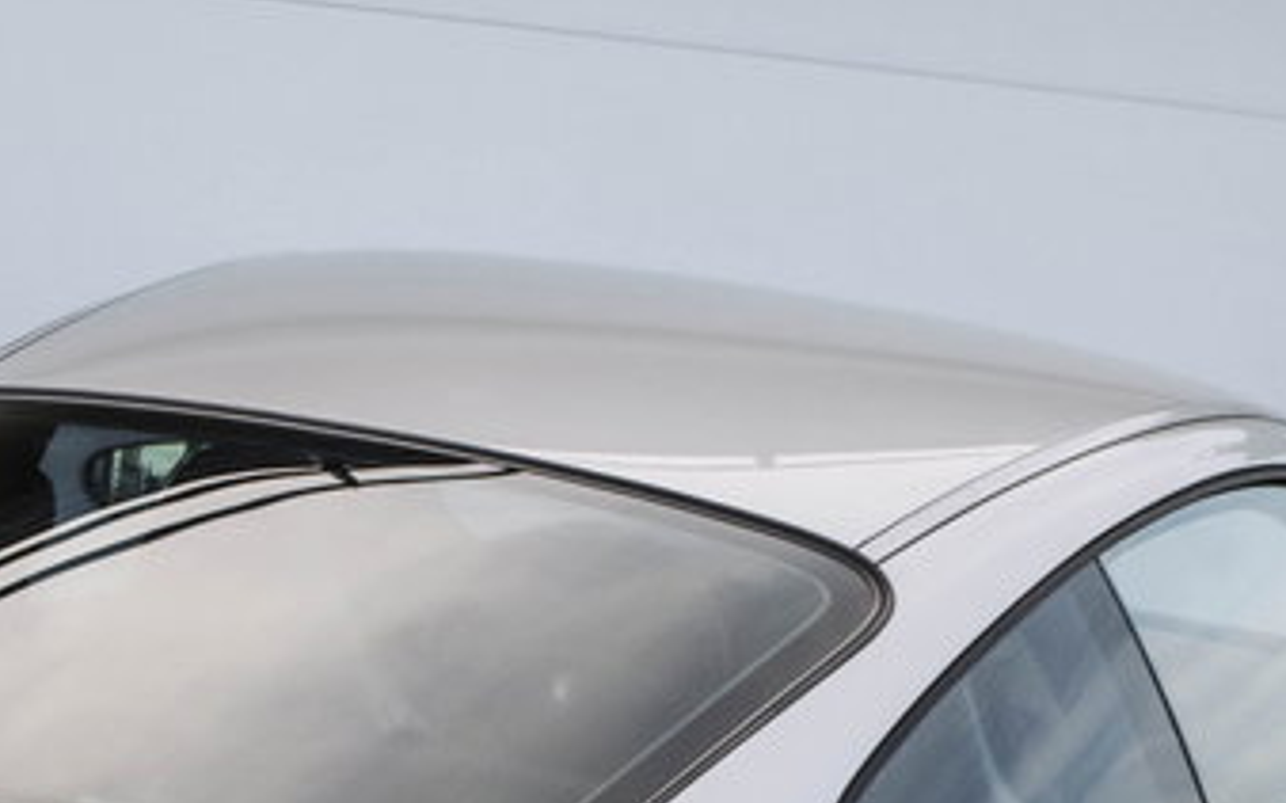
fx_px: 5080
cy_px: 1201
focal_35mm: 145
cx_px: 358
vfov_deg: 8.8
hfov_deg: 14.4
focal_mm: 31.6
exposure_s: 1/160
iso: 125
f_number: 4
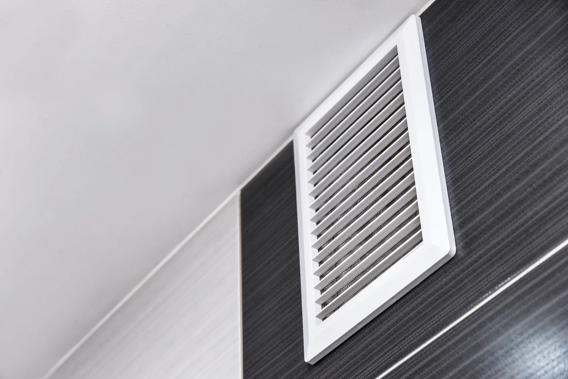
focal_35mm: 85
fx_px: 1341
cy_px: 190
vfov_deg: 16.1
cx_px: 284
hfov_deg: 23.9
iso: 400
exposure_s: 1/125
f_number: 6.3
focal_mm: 85
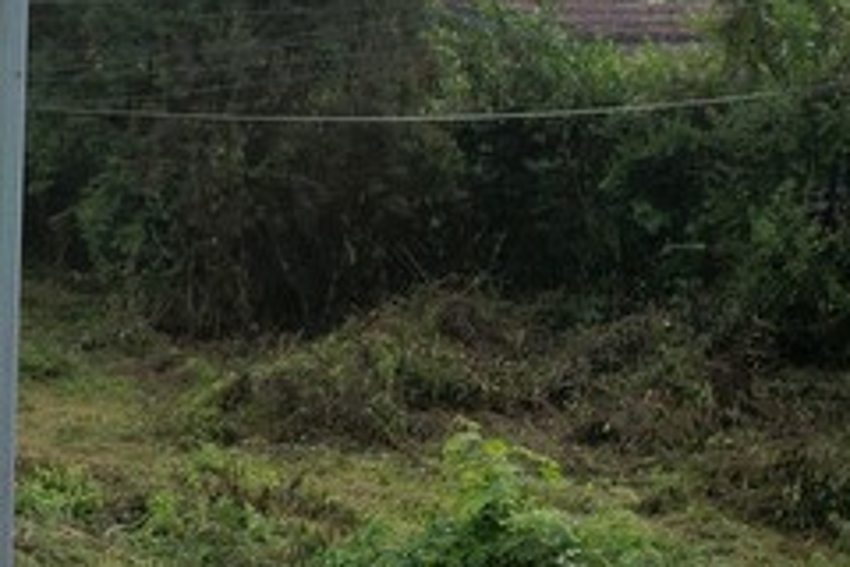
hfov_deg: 19.0
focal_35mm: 94
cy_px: 285
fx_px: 2219
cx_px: -425
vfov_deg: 14.6
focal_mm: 8.38
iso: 100
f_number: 2.8
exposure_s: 1/2000
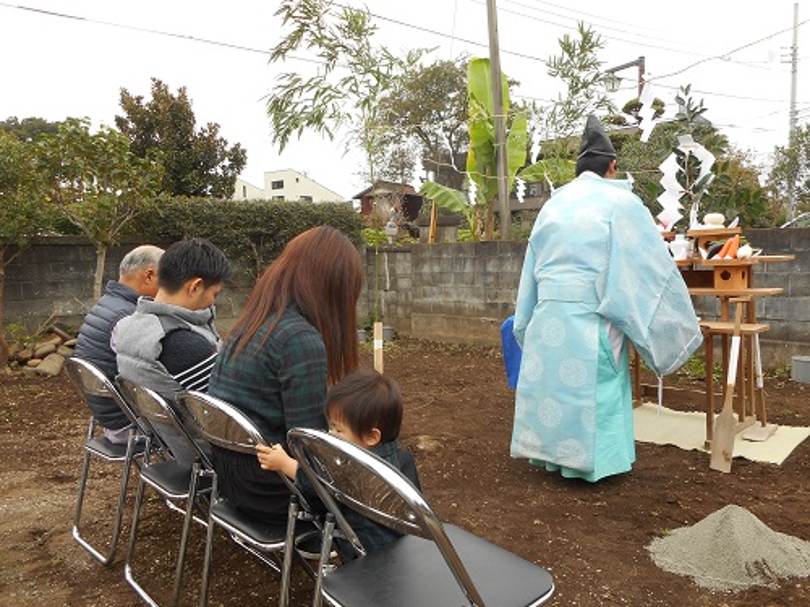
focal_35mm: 25
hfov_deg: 69.4
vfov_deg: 54.9
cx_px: 405
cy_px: 304
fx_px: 585
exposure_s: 1/80
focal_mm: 4.5
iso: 80
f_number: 3.7
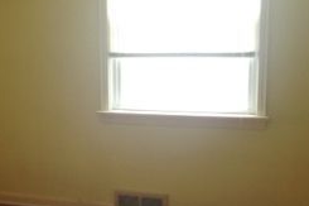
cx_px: 55
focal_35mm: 95
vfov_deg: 14.3
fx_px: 815
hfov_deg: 21.2
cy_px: 171
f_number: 2.4
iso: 64
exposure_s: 1/20
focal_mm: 4.28
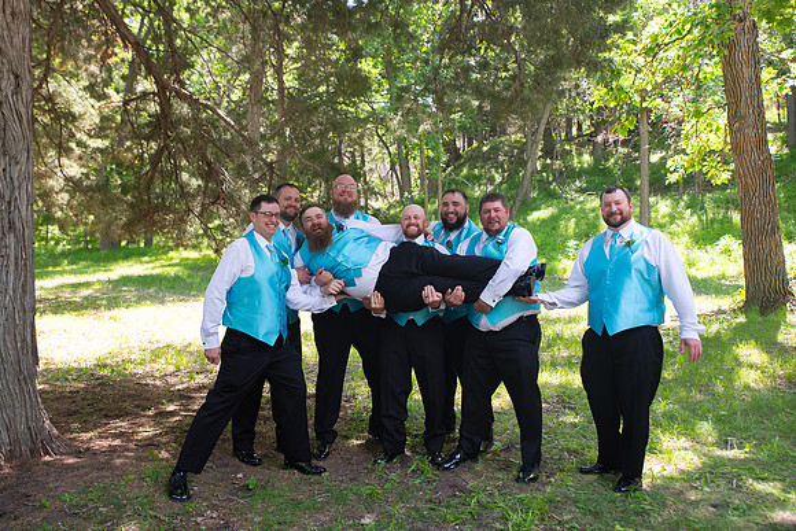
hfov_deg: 58.7
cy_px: 266
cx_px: 398
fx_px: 708
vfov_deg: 41.1
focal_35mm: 32
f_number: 5
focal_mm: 32
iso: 250
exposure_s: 1/125
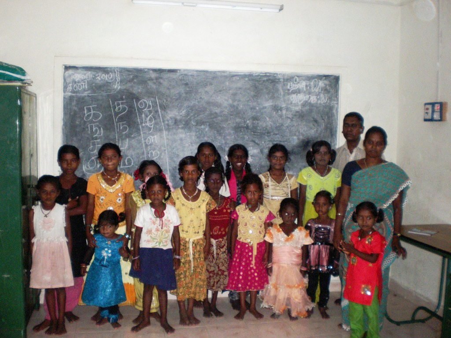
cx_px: 226
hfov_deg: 49.0
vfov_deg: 37.7
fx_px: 495
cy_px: 169
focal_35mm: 38
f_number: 3.1
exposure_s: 1/60
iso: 515
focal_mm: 6.3
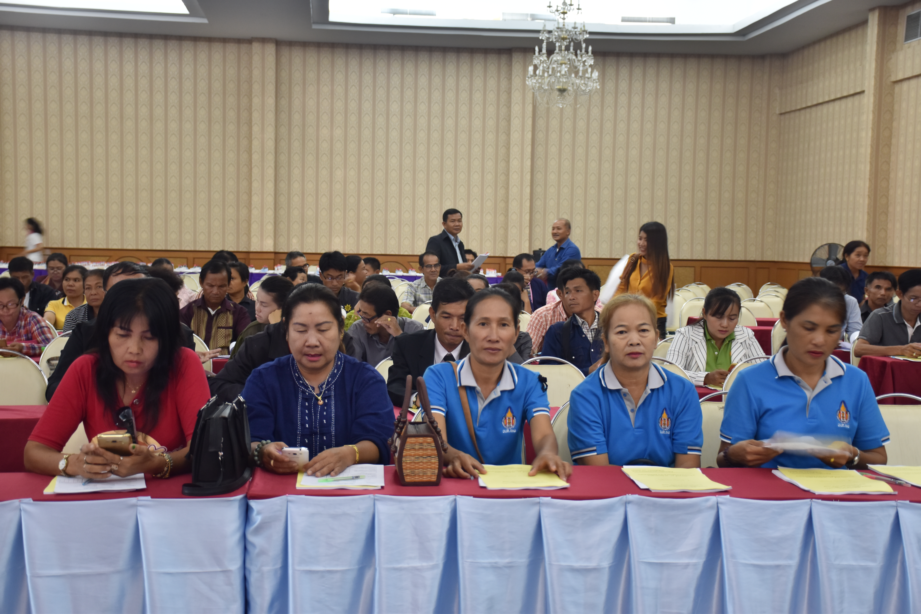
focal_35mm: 51
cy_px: 307
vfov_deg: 26.5
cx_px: 460
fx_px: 1305
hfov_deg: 38.9
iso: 400
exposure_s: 1/10
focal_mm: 34
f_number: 4.2
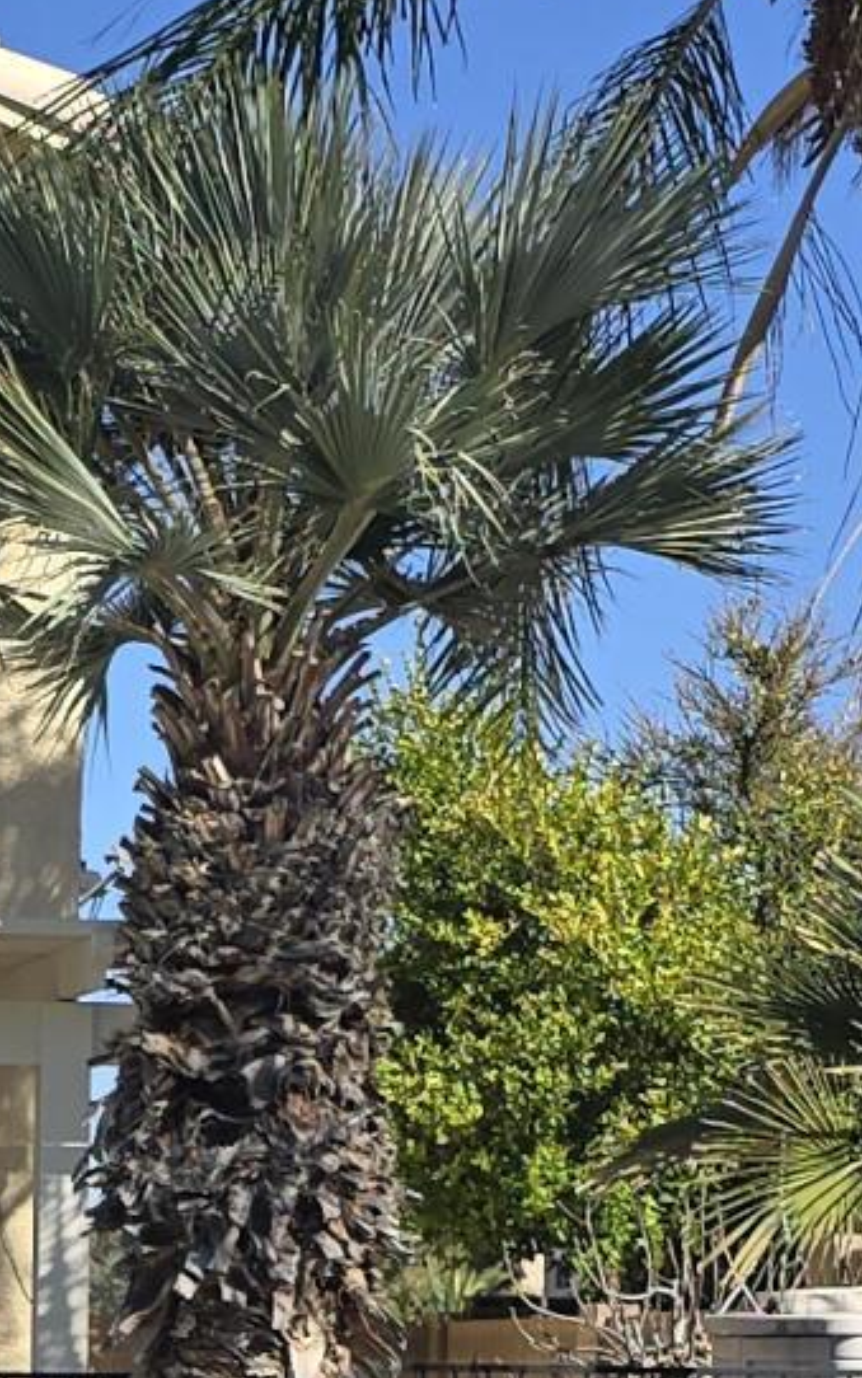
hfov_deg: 9.6
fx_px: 5072
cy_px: 1688
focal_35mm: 135
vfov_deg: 14.9
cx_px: -81
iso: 12
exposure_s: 1/864
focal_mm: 6.3
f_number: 1.7
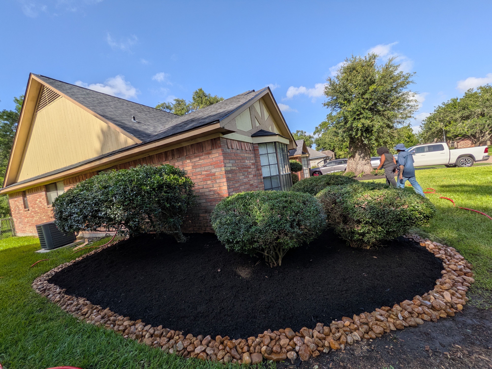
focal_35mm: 14
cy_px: 184
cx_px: 246
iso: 45
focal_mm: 1.85
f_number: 2.2
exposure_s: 1/1718
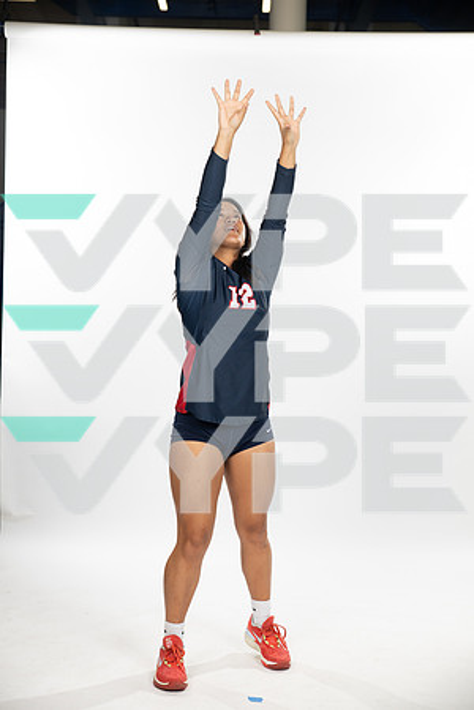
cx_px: 237
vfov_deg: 34.5
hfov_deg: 23.4
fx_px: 1145
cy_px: 355
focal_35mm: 58
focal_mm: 58
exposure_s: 1/250
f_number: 5.6
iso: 200
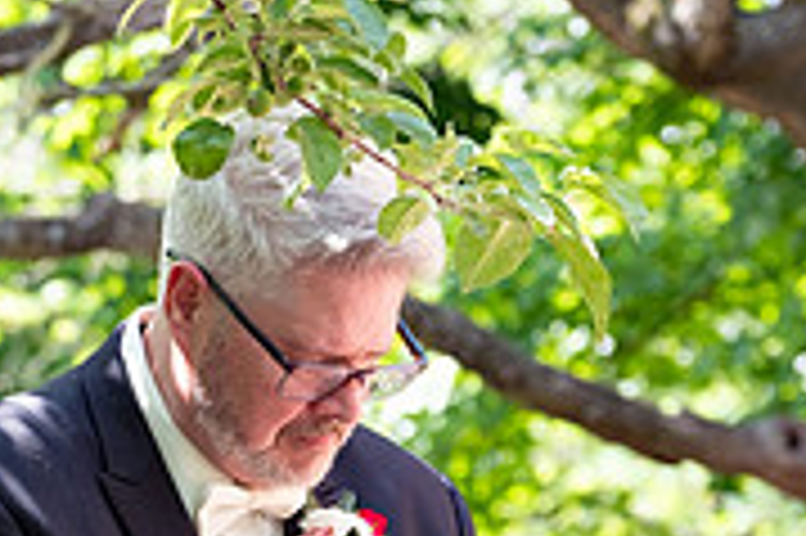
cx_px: 230
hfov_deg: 8.1
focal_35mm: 253
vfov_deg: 5.4
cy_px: 588
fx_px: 5659
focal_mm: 52
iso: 250
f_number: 2.8
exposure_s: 1/250
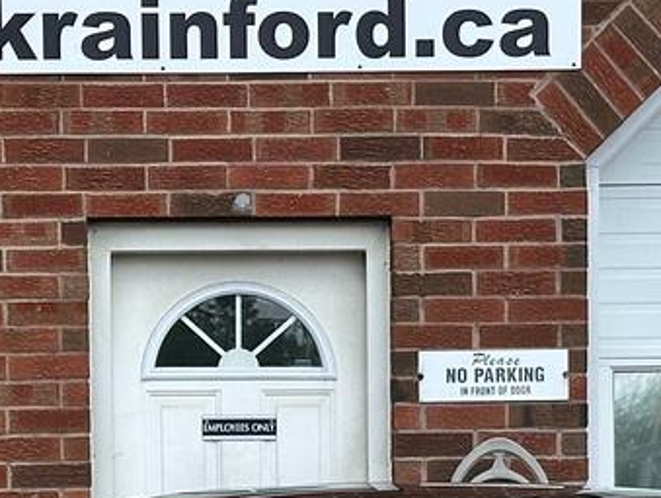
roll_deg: +1.0
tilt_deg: -3.0
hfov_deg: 10.9
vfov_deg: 8.1
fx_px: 3460
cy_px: 678
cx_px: 224
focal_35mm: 181
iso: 64
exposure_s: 1/1414
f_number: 1.78
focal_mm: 6.86
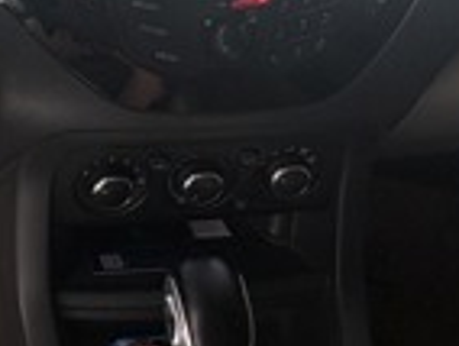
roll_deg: -1.2
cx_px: -23
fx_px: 784
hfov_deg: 29.9
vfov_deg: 23.0
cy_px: -58
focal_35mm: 59
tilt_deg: -22.5
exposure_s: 1/327
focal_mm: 2.22
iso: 50
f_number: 2.2
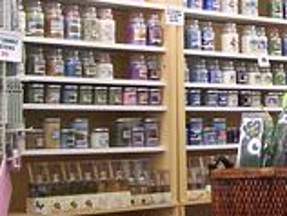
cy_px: 82
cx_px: 361
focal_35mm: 118
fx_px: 980
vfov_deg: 12.6
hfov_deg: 15.9
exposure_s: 1/30
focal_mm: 6.7
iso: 140
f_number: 2.8
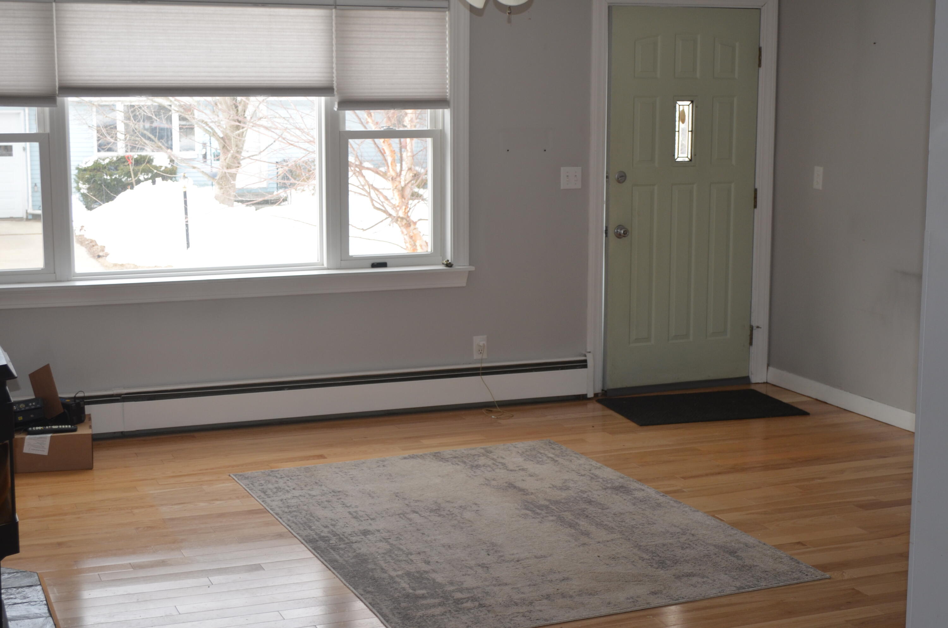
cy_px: 314
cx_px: 474
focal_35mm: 54
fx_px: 1419
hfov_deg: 36.9
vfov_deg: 24.9
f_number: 5
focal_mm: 36
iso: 320
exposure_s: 1/125
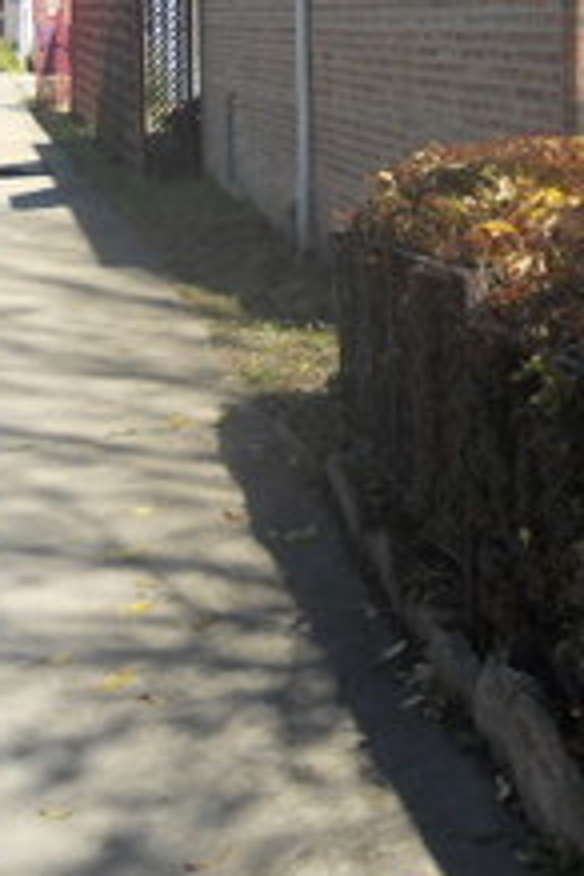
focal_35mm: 82
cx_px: 1032
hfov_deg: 14.7
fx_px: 1995
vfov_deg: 23.7
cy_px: -4
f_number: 3.2
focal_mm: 4.9
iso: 80
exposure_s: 1/400
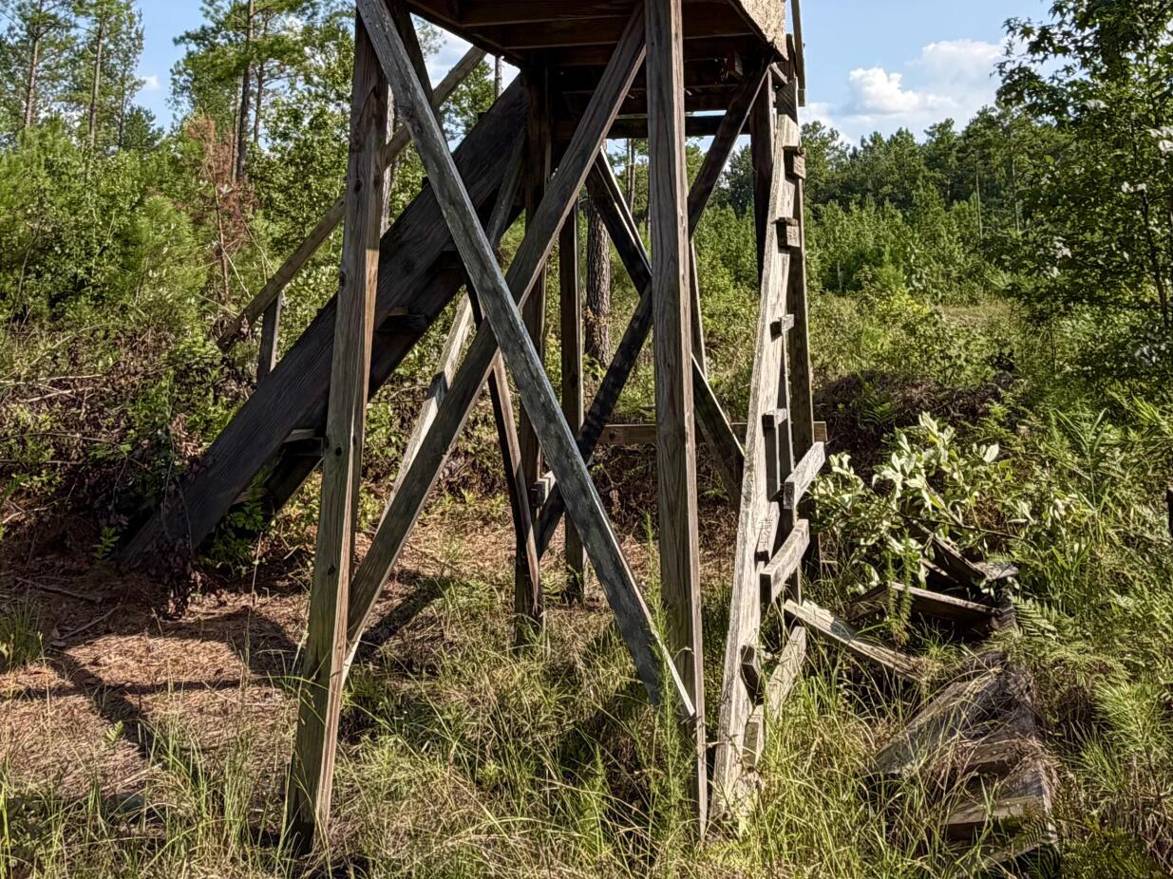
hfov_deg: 54.0
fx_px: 1152
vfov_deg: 37.9
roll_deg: +0.5
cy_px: 29
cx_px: 589
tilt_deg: +12.7
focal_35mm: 34
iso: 25
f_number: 2.2
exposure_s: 1/770
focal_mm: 2.22
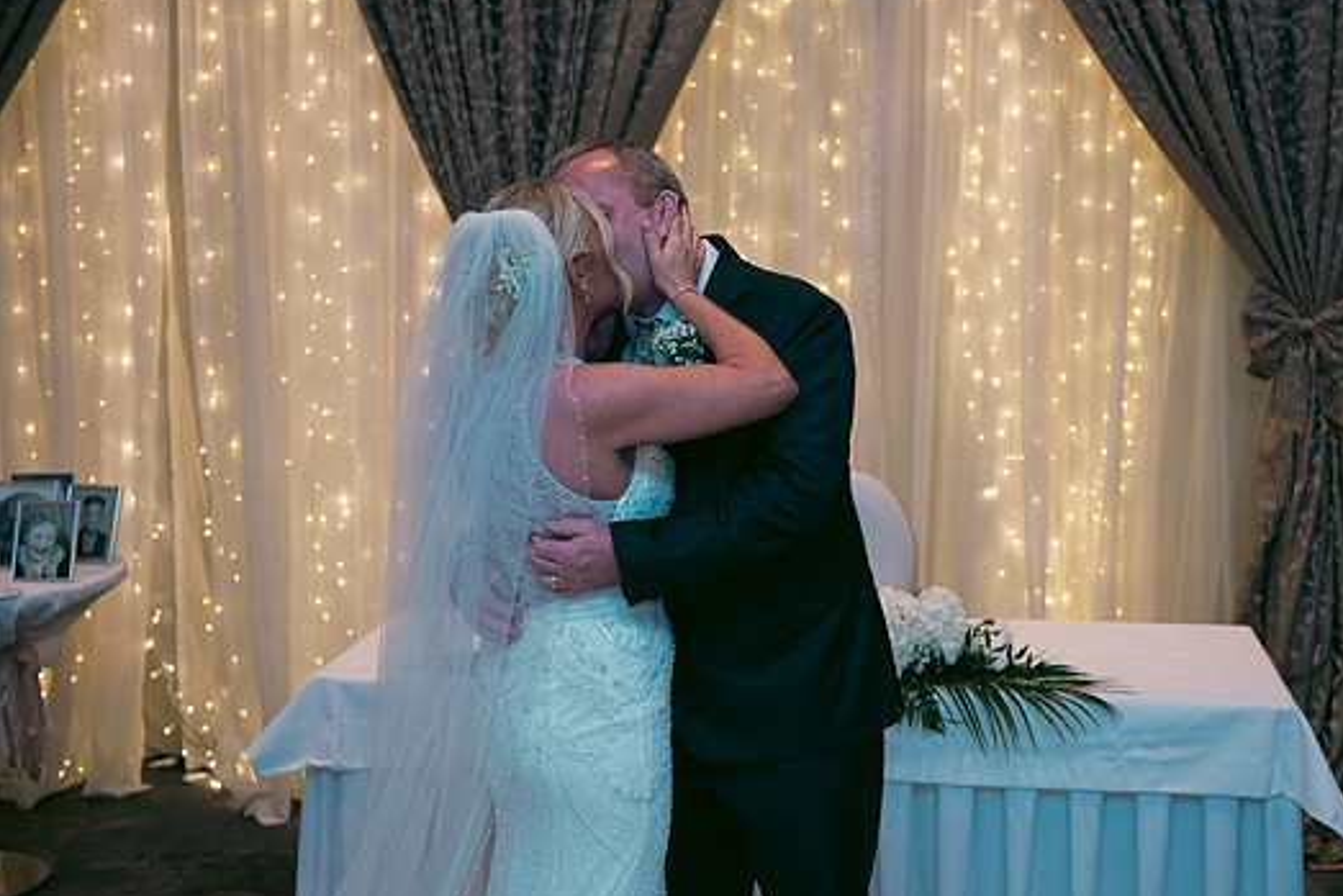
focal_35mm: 61
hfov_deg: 32.8
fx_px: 2276
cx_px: 742
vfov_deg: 22.3
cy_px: 422
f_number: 3.5
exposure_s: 1/160
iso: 800
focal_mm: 55
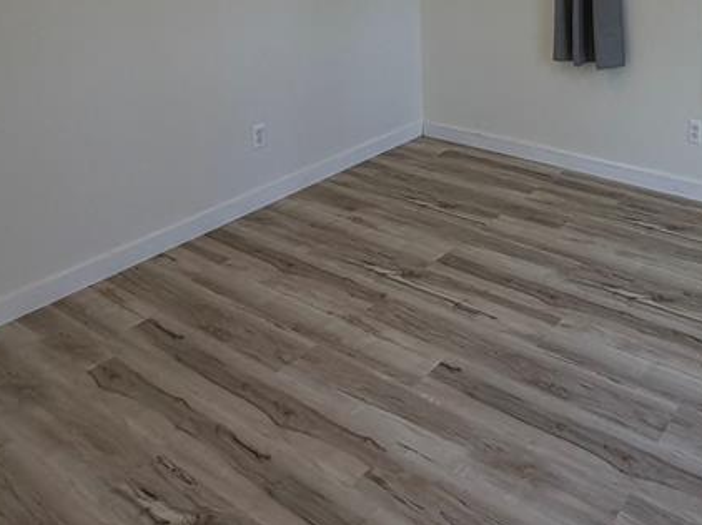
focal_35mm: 34
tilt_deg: -6.8
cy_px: -40
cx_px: 591
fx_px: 689
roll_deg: +0.2
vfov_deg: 36.1
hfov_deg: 49.8
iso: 64
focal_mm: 2.22
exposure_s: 1/166
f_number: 2.2
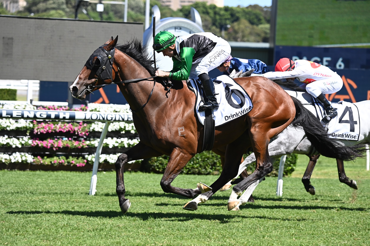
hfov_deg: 12.5
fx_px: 1696
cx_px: 185
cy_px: 123
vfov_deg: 8.3
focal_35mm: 165
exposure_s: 1/1600
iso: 450
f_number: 5
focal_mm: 165
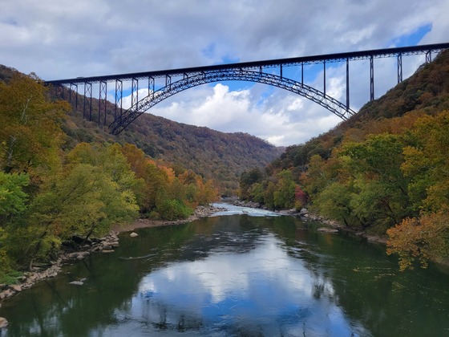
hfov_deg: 67.3
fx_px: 337
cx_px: 224
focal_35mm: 26
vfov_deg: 53.1
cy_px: 168
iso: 40
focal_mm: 5.4
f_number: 1.8
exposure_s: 1/1033
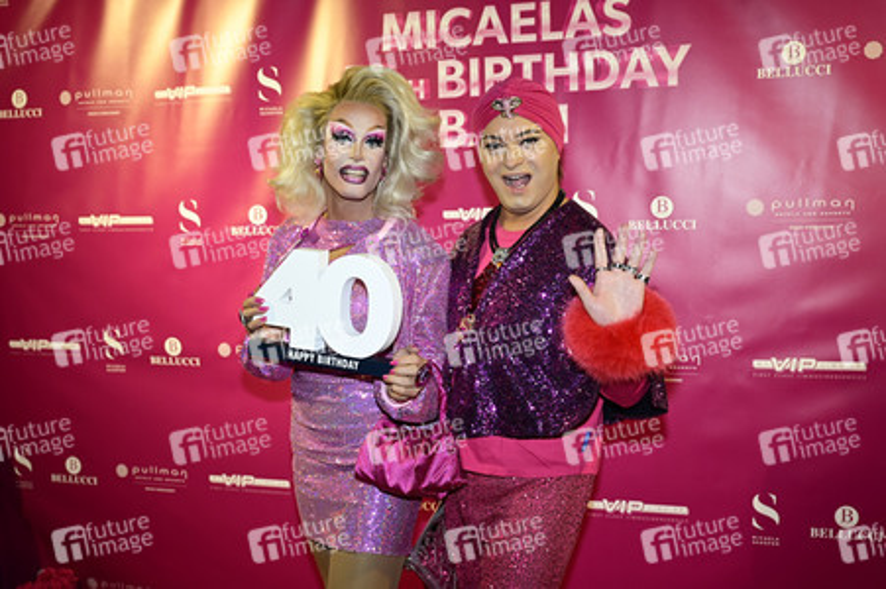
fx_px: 935
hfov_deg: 50.7
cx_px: 443
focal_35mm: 38
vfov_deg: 35.0
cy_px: 294
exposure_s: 1/160
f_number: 4.5
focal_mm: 38
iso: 800
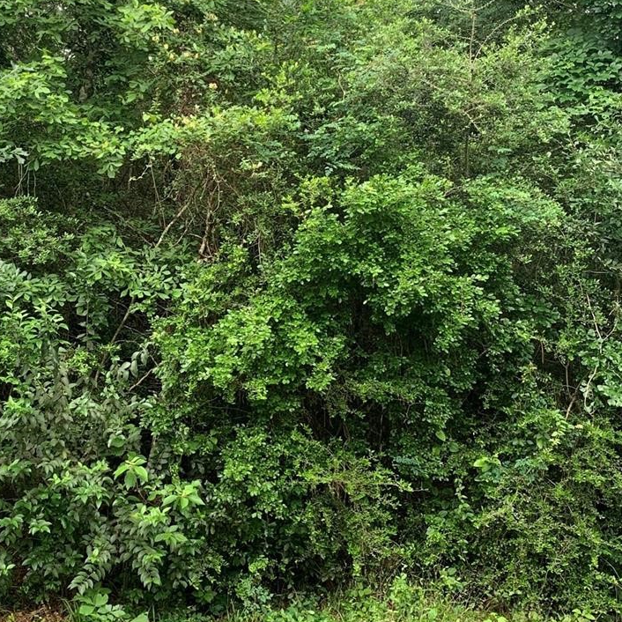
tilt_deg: +2.4
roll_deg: +2.3
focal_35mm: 50
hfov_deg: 33.5
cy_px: 286
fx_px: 1016
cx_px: 172
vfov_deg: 34.0
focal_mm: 4.25
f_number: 1.8
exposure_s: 1/121
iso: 32
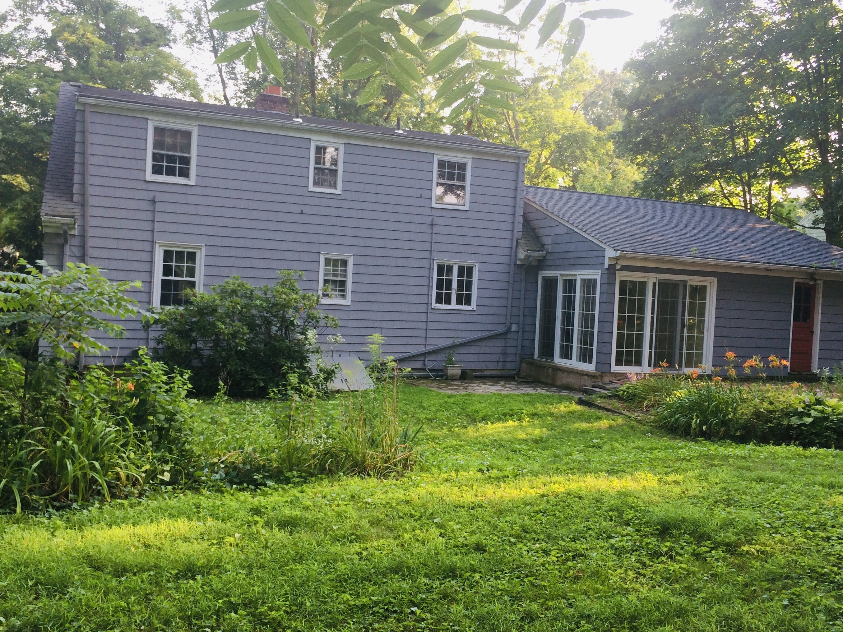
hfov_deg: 53.9
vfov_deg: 41.8
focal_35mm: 34
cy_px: 307
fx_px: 828
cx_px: 438
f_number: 2.2
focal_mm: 4.12
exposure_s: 1/120
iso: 40
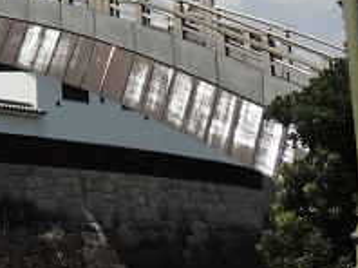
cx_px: -70
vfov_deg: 12.8
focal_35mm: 112
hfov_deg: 16.8
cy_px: -70
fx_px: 1157
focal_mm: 7.1
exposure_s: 1/1250
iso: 100
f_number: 4.2
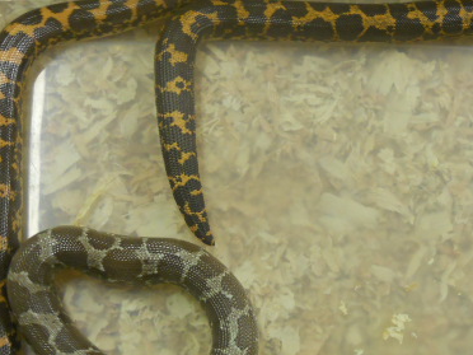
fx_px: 752
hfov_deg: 34.7
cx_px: 310
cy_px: 234
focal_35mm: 55
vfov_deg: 26.4
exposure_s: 1/30
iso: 320
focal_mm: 5.8
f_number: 3.5
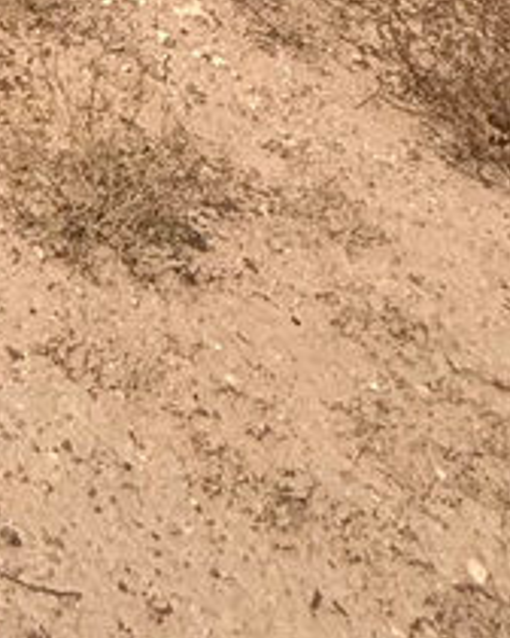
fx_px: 1887
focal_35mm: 100
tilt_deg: -1.8
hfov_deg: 11.9
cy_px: -1133
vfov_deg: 12.2
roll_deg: +0.8
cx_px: -771
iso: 50
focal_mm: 2.22
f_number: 2.2
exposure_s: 1/6173
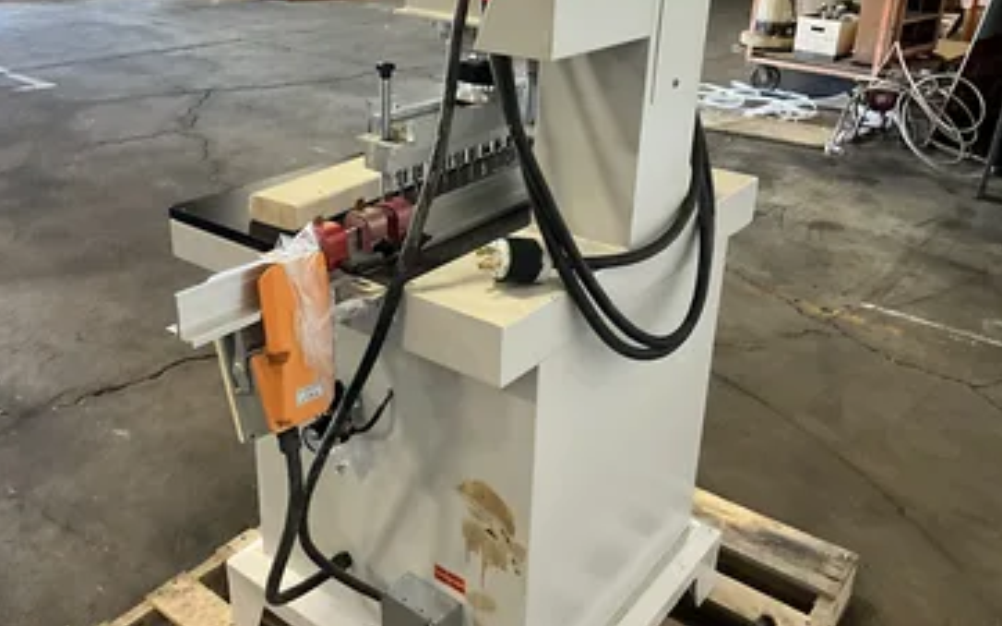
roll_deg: -2.2
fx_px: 928
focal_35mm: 34
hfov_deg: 56.7
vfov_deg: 37.1
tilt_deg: -21.7
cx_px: 462
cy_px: 247
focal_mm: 3
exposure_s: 1/60
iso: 200
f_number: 1.8
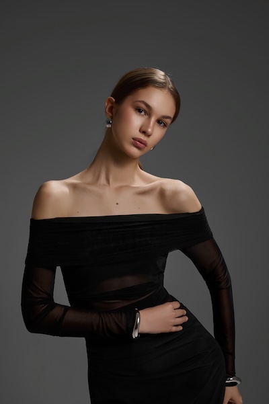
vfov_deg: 34.5
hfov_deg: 23.4
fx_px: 651
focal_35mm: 58
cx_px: 134
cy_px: 202
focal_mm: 58
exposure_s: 1/125
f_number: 10
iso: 100
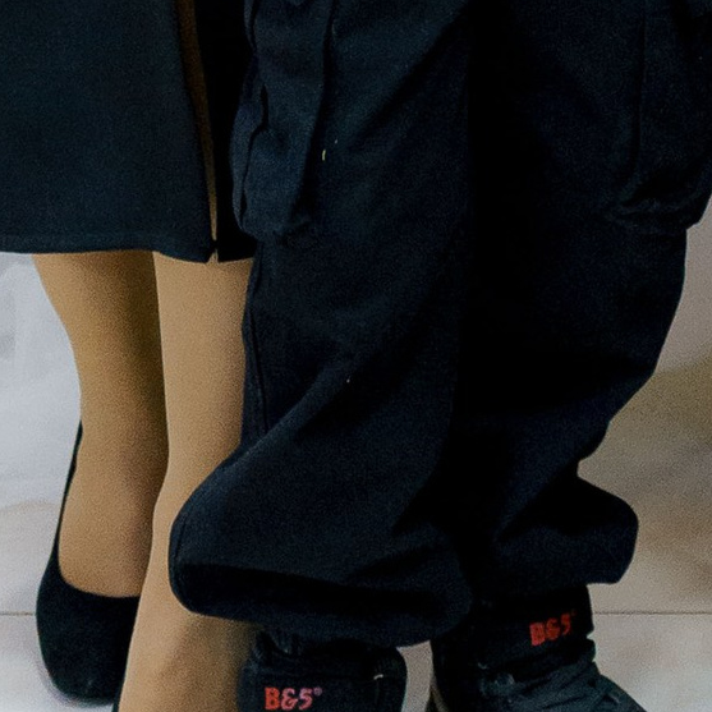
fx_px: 4770
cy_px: -1172
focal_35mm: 205
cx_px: 724
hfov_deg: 8.5
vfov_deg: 7.7
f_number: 4.5
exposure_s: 1/160
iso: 3200
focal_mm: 35
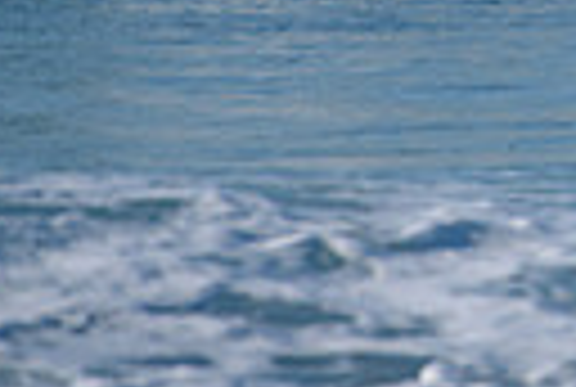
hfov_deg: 0.9
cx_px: 1022
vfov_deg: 0.6
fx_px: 36292
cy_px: -349
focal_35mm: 2263
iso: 200
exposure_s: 1/2000
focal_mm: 500
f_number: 5.6
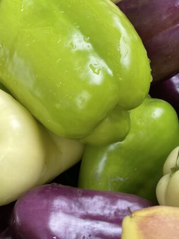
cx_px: 119
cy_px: 59
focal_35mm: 63
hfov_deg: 23.2
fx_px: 435
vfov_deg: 30.2
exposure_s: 1/121
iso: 50
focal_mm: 5.1
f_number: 1.6
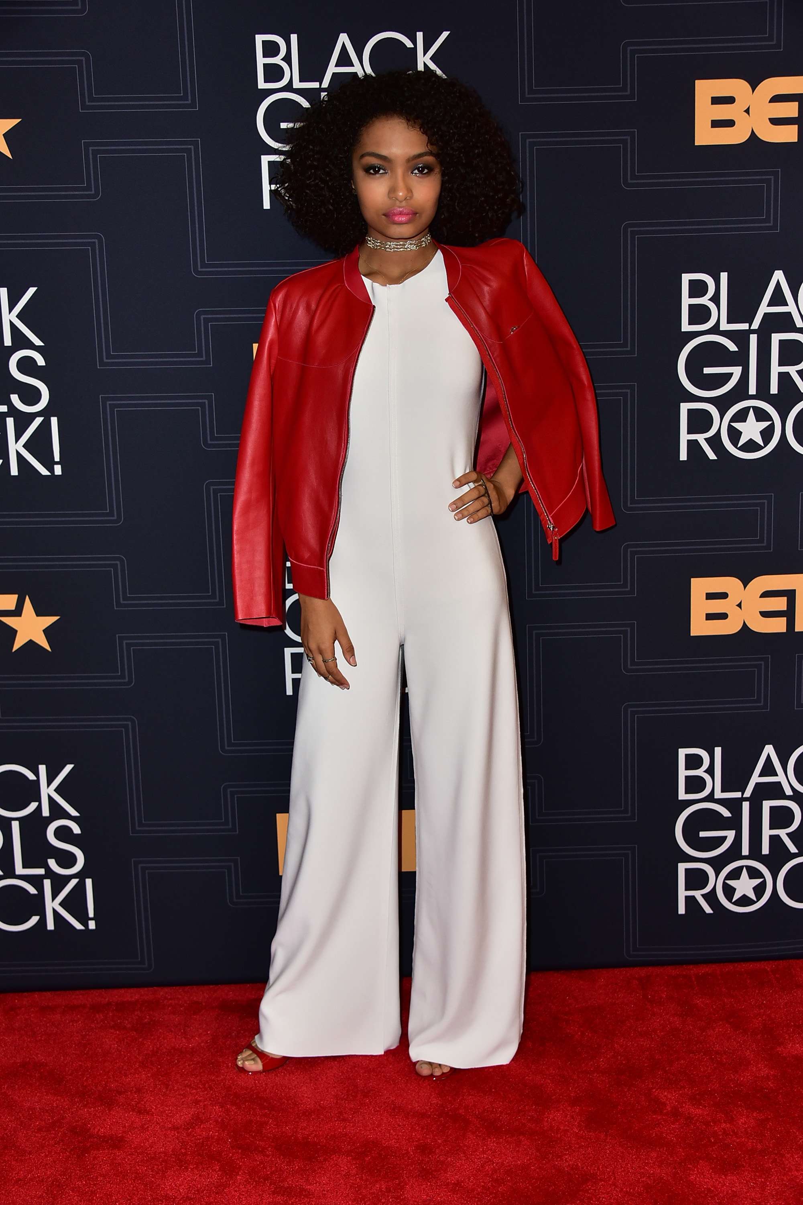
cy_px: 602
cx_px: 402
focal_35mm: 48
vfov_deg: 41.1
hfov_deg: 28.1
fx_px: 1605
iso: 800
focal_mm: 48
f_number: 5.6
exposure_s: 1/200
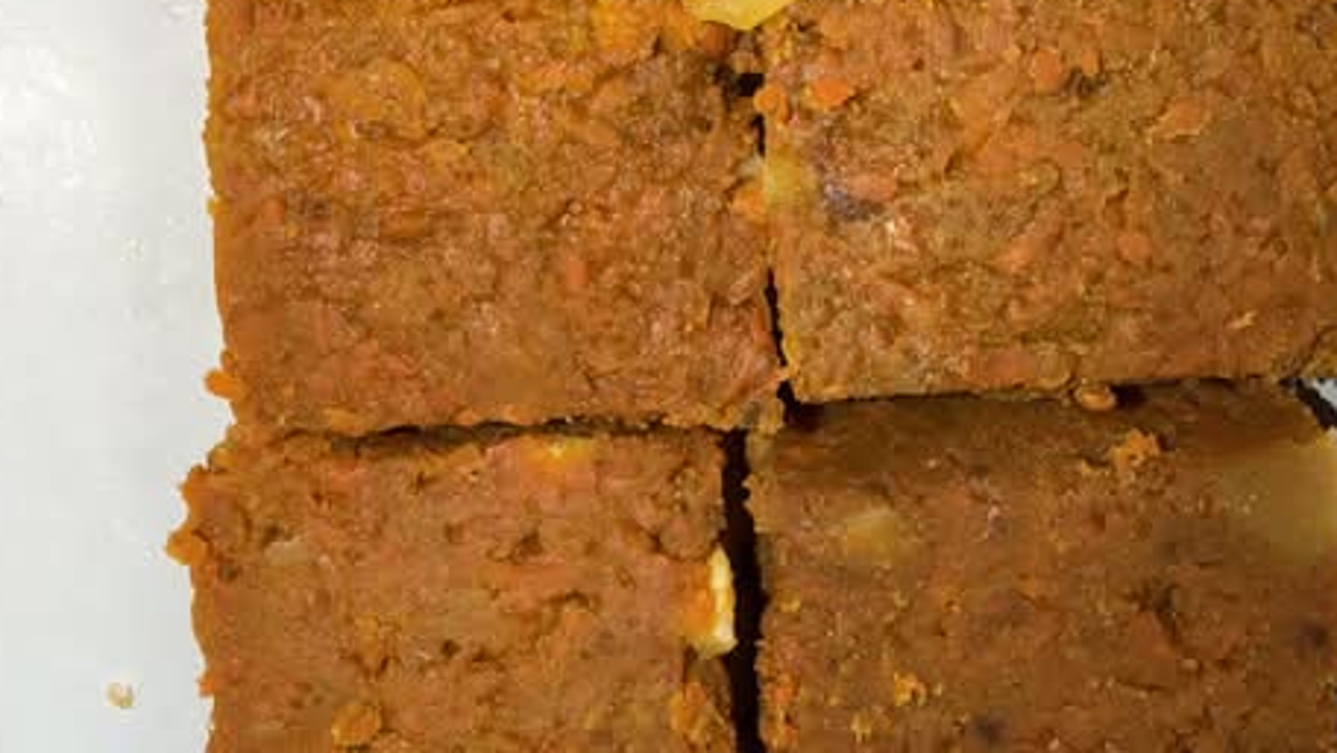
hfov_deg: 48.3
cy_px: 374
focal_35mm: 42
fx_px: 1490
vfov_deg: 28.4
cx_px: 668
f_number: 2.2
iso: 12
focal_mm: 2.22
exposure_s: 1/60
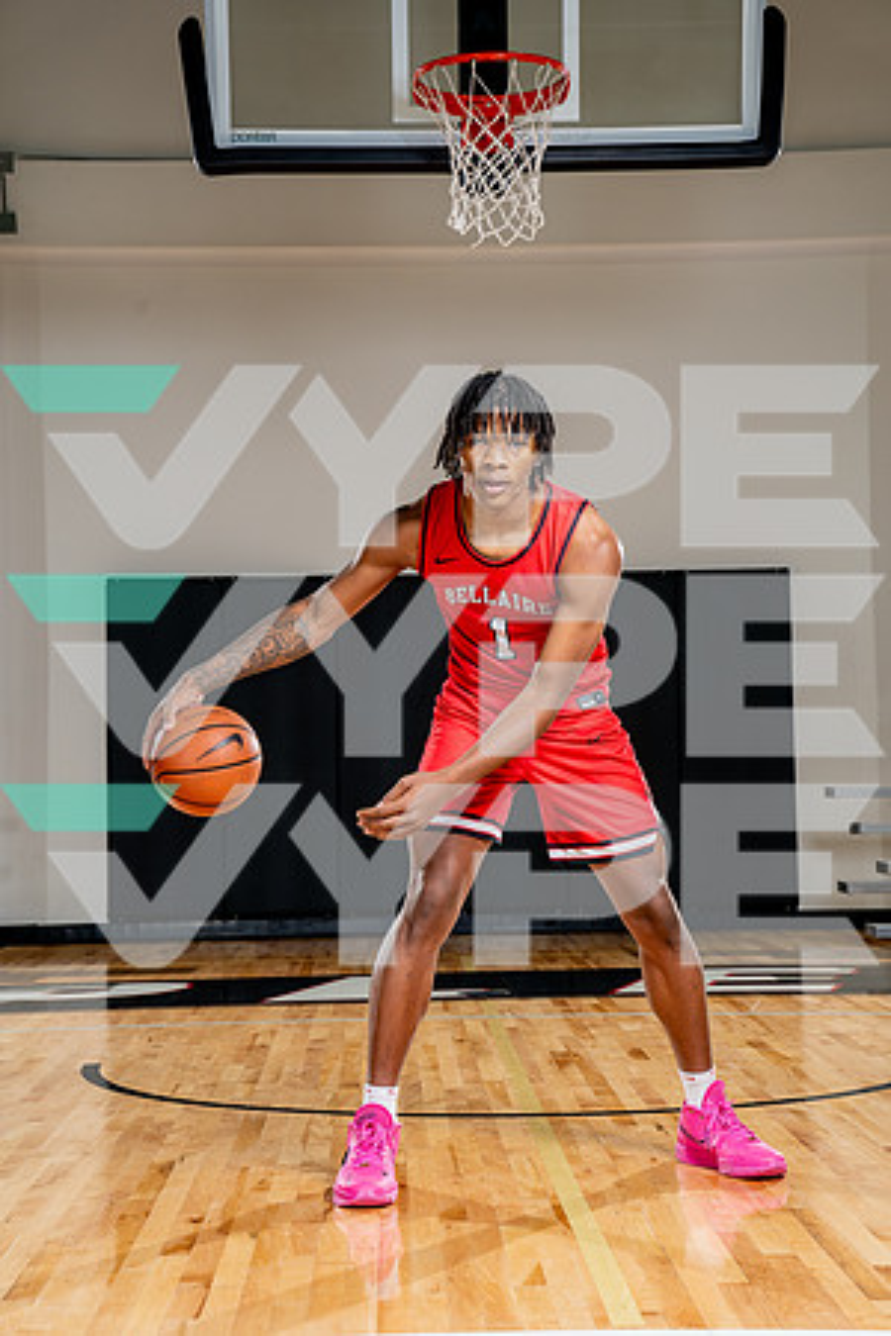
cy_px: 668
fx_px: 2413
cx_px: 446
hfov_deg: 20.9
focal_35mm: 65
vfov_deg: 31.0
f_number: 7.1
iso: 250
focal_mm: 65
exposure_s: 1/250
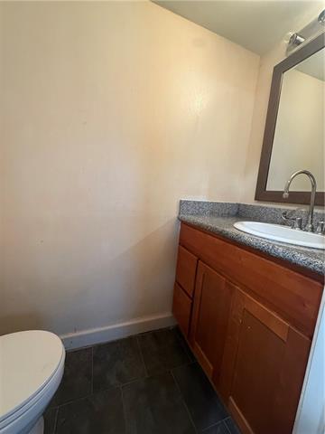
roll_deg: -4.1
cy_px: 217
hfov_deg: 85.7
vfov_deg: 102.1
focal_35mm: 14
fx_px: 175
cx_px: 162
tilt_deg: -7.0
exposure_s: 1/60
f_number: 2.2
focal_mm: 2.22
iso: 400
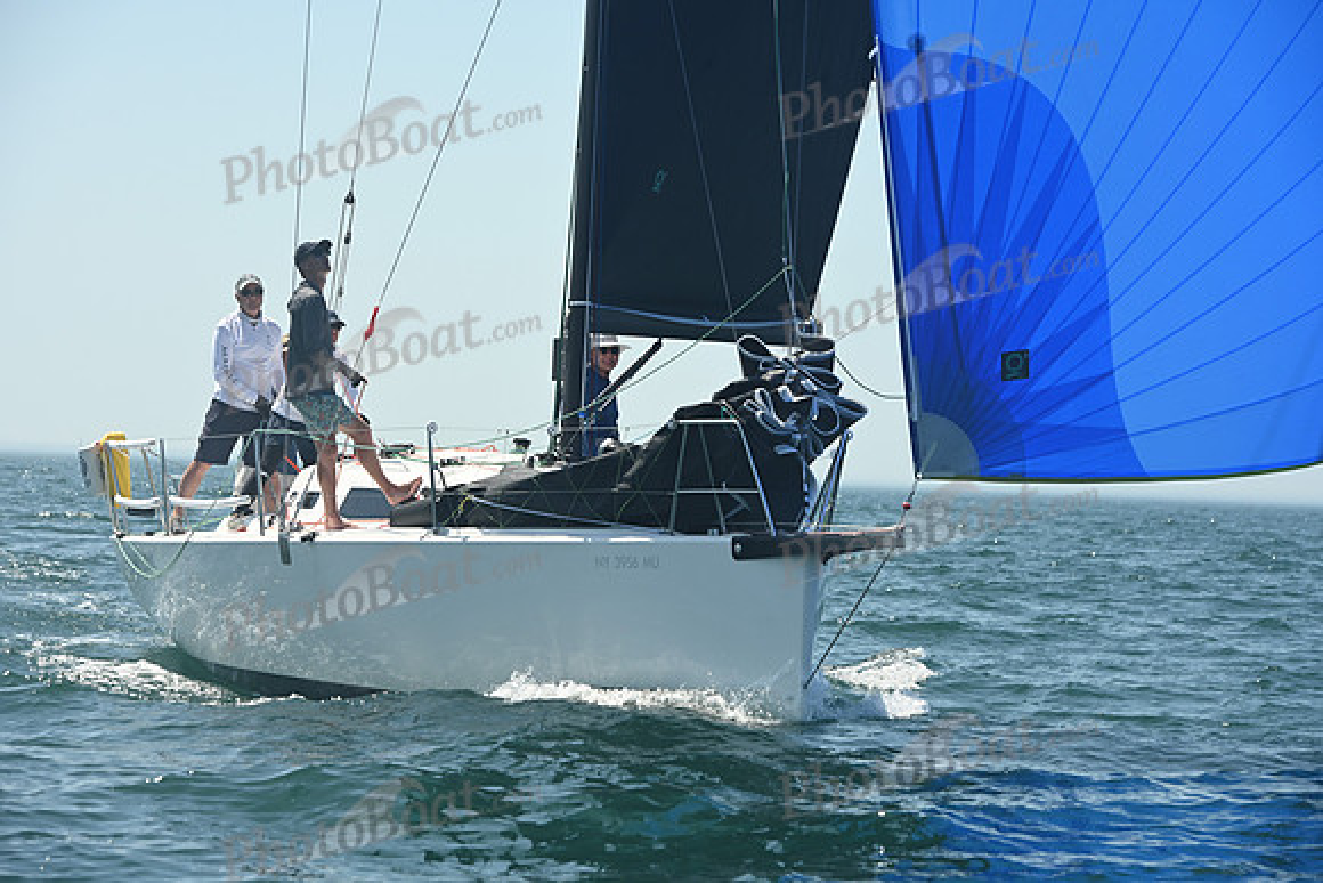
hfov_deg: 14.2
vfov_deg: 9.5
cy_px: 442
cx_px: 662
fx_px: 5330
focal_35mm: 145
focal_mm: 145
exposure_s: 1/1000
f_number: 10
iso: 320
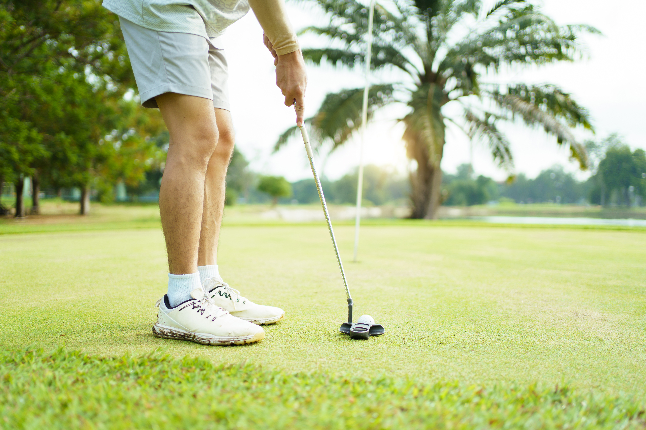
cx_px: 323
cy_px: 215
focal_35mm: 35
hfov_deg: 54.4
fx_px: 628
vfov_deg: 37.9
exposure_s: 1/1250
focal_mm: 35
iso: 100
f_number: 1.8
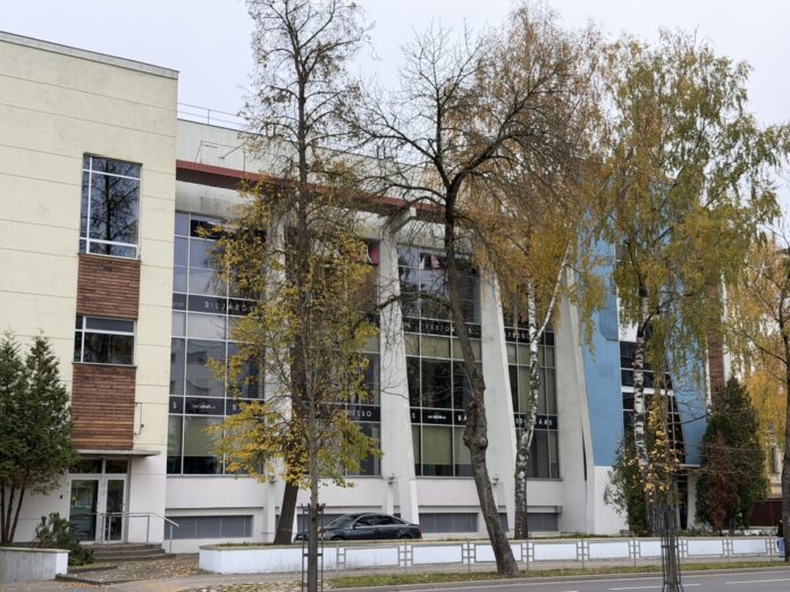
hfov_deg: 39.7
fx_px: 1095
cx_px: 395
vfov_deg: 30.3
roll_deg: +0.3
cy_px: 296
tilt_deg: +10.8
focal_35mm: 48
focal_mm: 6.76
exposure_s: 1/828
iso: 100
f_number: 1.78
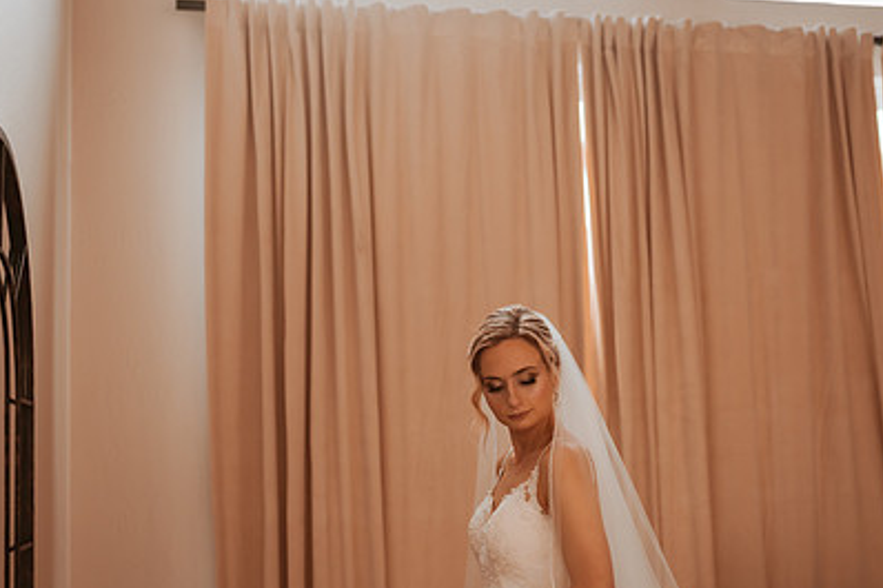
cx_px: 415
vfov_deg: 26.4
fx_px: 1250
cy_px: 339
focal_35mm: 51
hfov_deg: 38.9
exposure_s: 1/1250
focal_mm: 35
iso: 320
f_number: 1.8
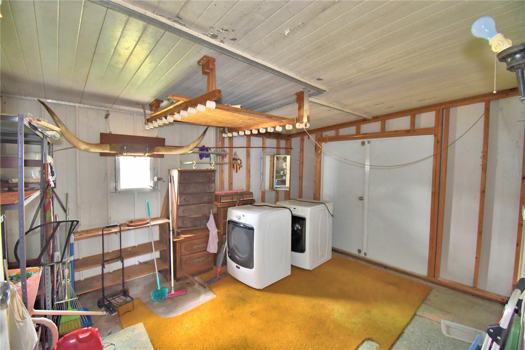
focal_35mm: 15
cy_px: 175
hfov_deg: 100.4
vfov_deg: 77.3
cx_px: 262
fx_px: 219
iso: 1600
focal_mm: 10
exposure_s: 1/30
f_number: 4.5
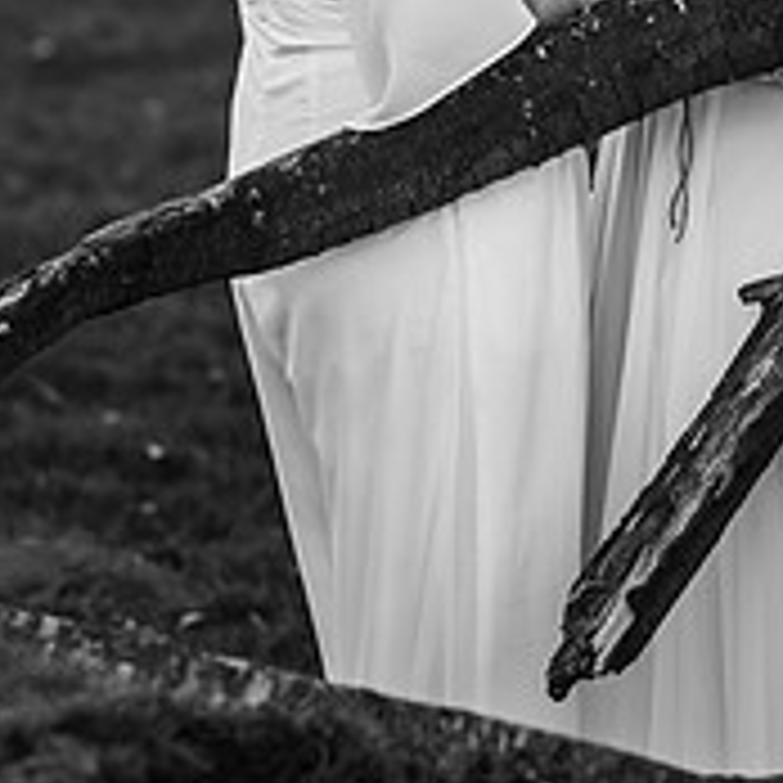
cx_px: 506
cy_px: 104
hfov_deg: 9.3
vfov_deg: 9.3
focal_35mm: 187
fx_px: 4786
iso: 100
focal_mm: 85
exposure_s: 1/640
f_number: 2.5
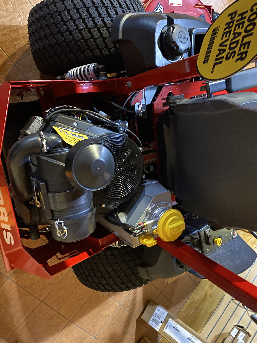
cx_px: 128
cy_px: 172
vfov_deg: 67.3
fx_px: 257
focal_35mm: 26
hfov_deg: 53.1
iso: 1250
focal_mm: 4.25
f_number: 1.8
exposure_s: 1/15
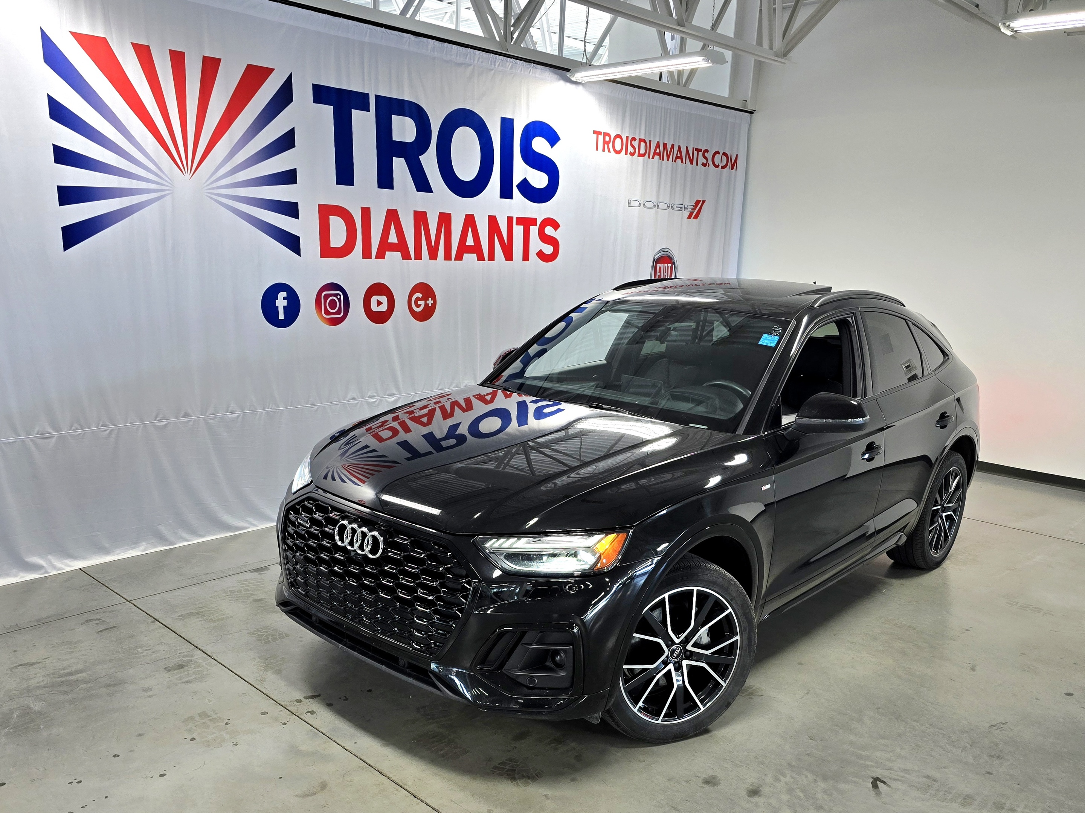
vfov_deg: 58.9
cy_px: 406
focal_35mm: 23
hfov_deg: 73.9
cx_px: 542
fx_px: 721
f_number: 1.7
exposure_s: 1/120
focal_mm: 6.3
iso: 50
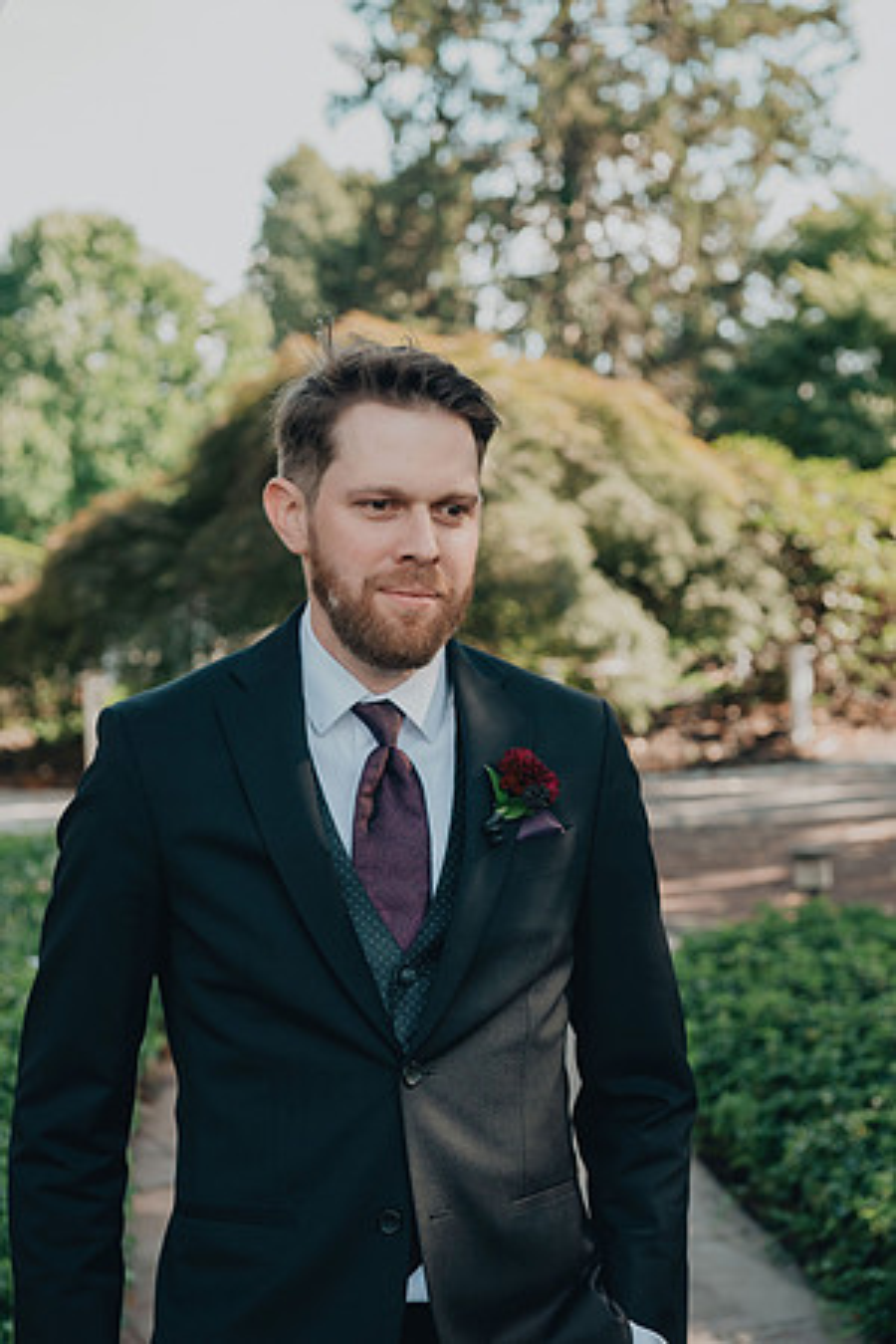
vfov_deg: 33.4
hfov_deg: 22.6
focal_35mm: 60
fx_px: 2240
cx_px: 448
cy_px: 672
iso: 400
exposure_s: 1/250
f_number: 4
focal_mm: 60
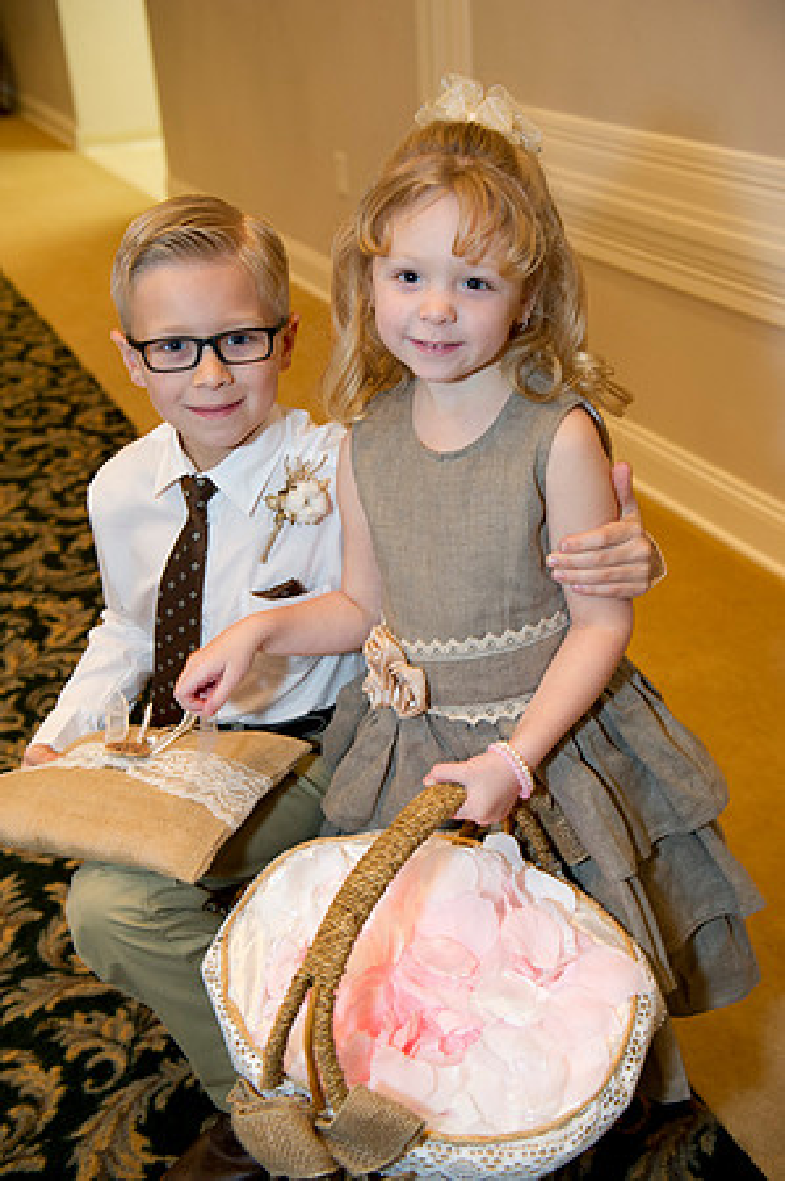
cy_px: 590
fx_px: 1246
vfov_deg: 50.7
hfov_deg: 35.0
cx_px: 392
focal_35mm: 38
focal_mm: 38
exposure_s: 1/80
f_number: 4
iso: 1250
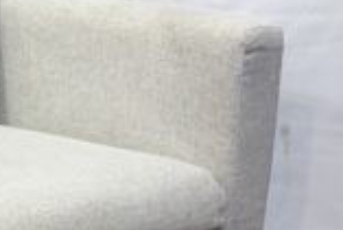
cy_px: 225
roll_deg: +0.2
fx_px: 820
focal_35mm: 86
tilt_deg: -17.2
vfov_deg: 15.7
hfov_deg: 21.7
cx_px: -81
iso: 50
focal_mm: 5.96
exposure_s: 1/120
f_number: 1.6
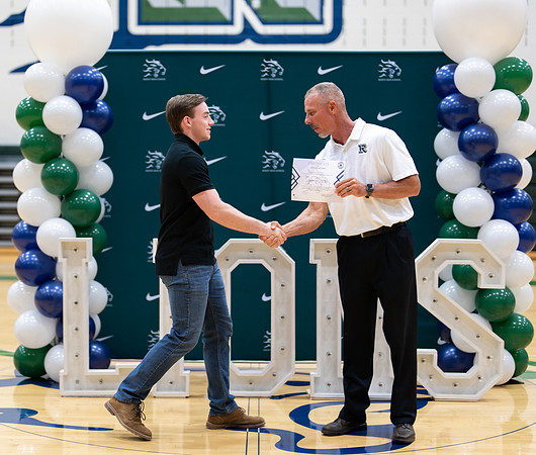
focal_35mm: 64
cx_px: 202
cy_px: 240
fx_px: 1041
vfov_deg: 24.7
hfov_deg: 28.8
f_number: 1.2
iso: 400
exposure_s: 1/320
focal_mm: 50
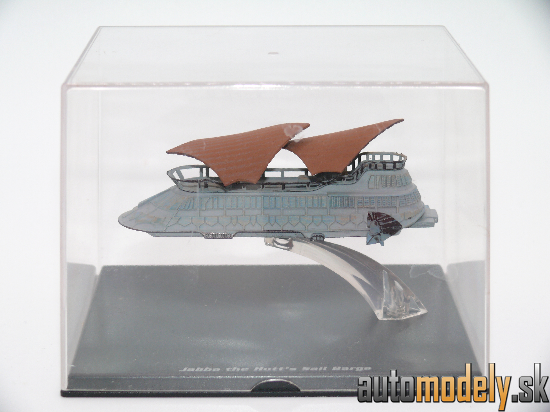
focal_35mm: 83
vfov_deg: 17.8
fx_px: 1319
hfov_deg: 23.6
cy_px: 206
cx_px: 275
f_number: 3.6
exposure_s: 1/125
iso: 100
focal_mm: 17.5
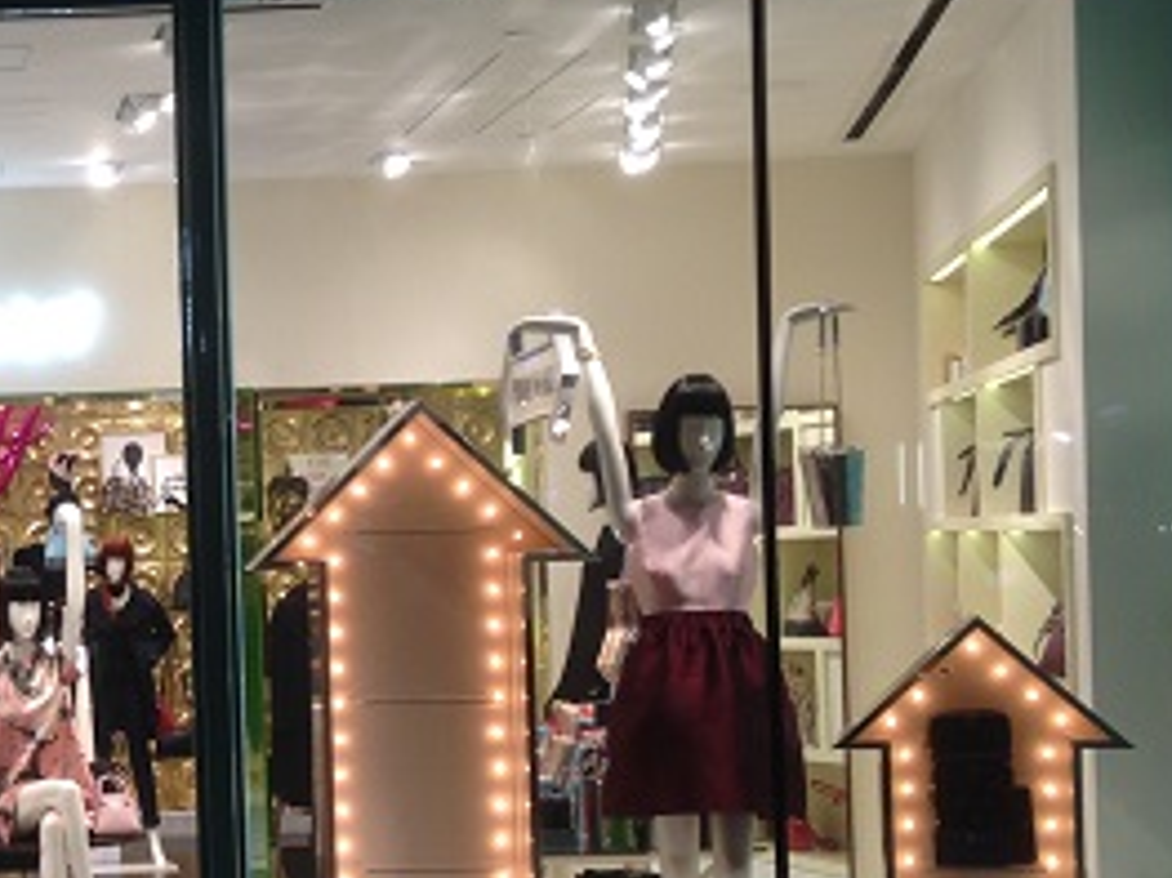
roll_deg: -0.1
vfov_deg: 17.9
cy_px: 597
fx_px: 2775
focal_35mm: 82
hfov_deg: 22.7
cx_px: -56
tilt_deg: -1.5
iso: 50
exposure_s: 1/40
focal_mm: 4.12
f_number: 2.4
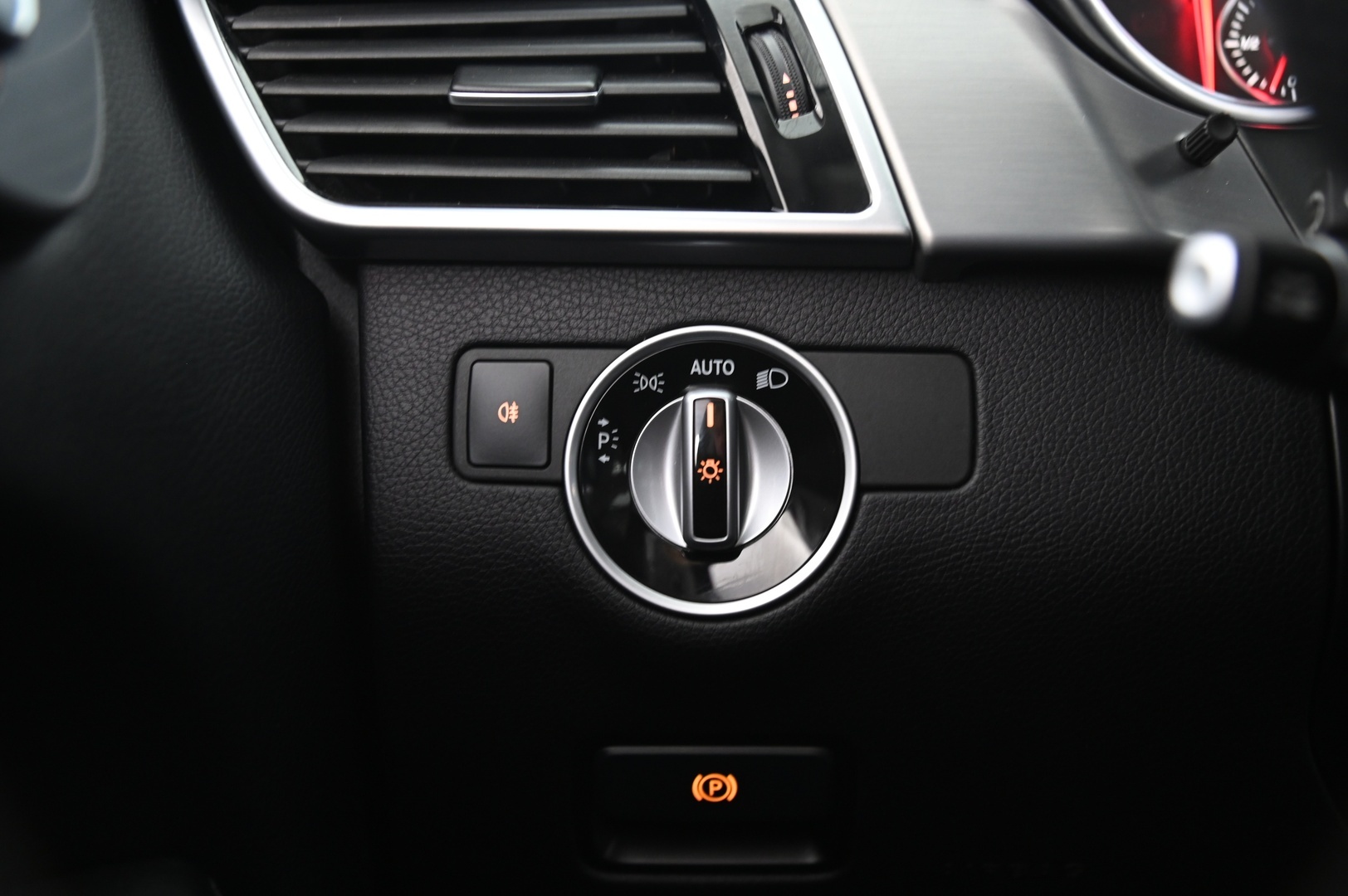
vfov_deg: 29.2
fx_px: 1721
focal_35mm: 46
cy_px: 448
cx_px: 674
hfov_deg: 42.8
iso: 2000
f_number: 4
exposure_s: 1/6
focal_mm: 46
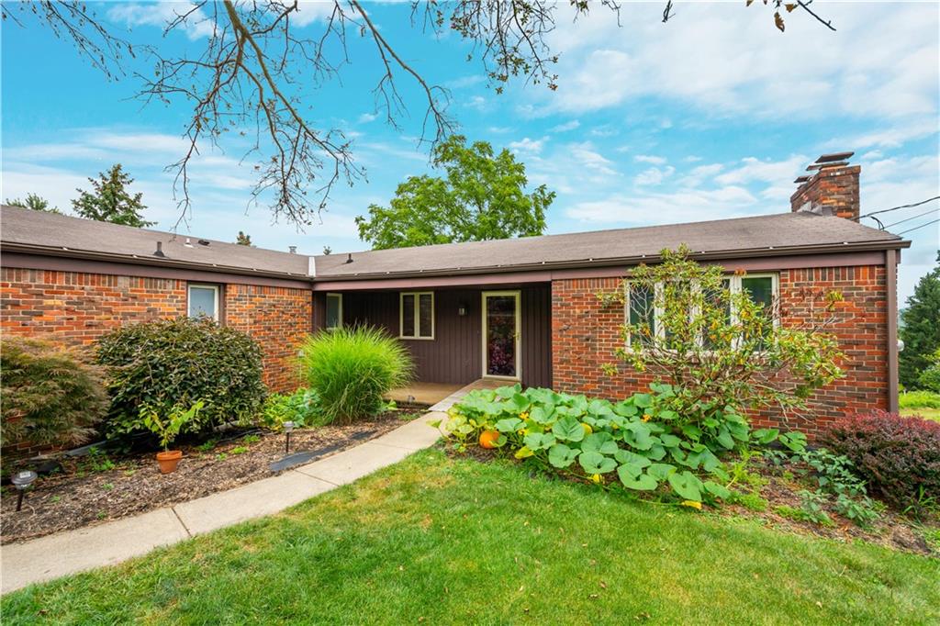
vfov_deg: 77.3
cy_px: 313
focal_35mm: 15
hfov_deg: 100.4
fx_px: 392
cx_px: 470
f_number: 6.3
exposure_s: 1/640
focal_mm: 10
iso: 100
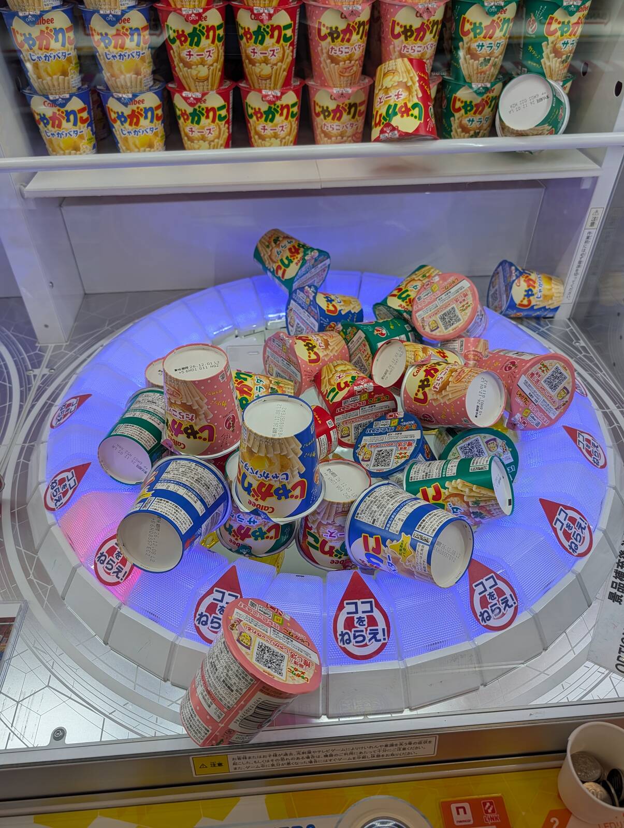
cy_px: 414
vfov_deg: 71.5
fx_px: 575
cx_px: 312
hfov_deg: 56.9
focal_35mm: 24
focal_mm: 6.9
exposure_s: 1/313
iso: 38
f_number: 1.68
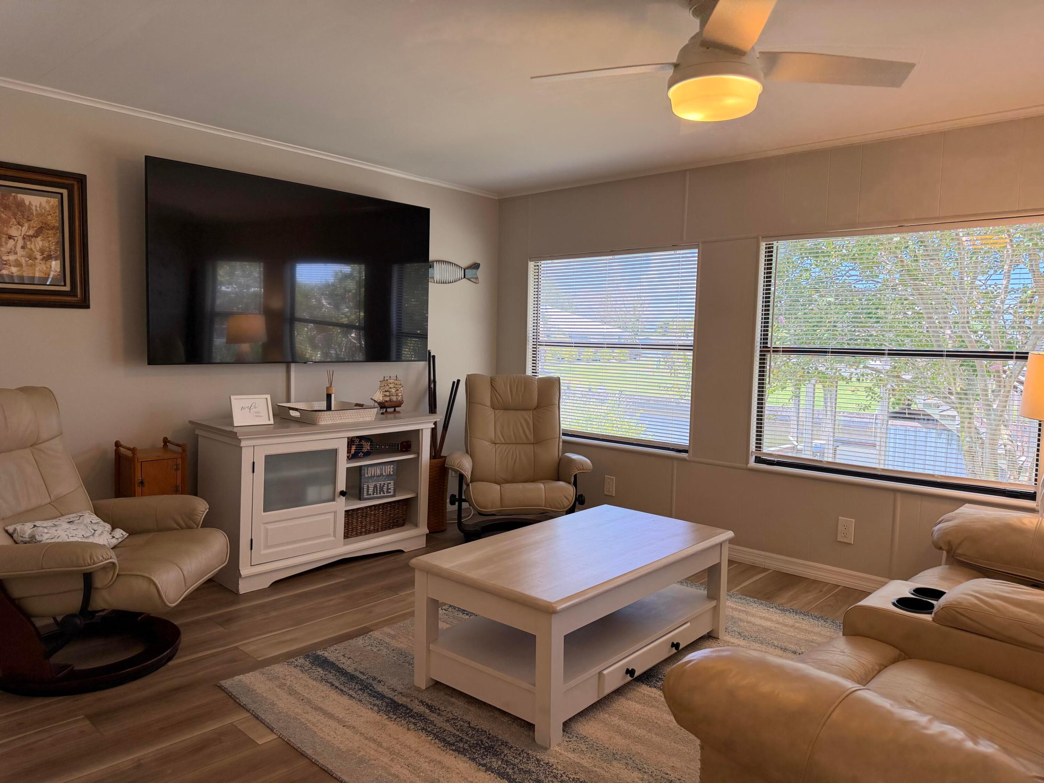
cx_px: 522
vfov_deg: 56.8
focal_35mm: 24
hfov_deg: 71.6
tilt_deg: -4.9
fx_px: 724
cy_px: 392
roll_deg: -1.0
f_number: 1.78
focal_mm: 6.76
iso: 200
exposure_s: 1/159
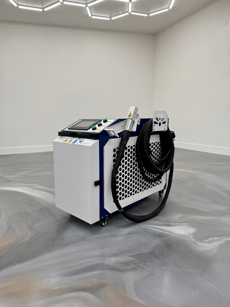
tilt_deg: -7.9
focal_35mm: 24
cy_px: 154
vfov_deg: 71.6
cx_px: 115
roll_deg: +0.5
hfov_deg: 56.8
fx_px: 213
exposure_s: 1/307
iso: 80
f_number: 1.78
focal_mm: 6.76
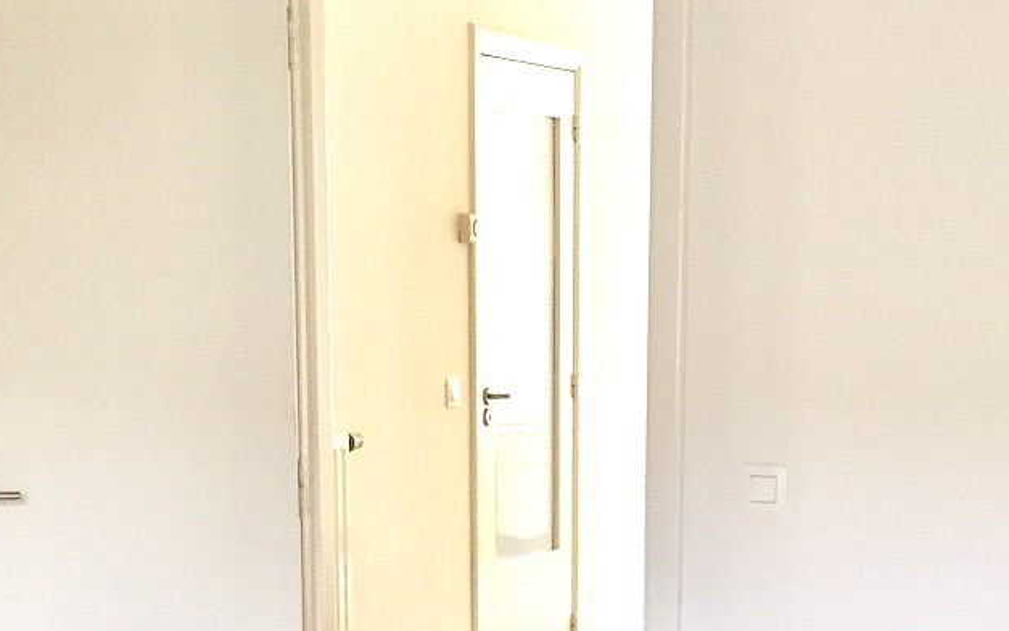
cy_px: 713
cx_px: 441
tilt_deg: -11.4
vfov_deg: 15.8
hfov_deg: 25.8
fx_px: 2200
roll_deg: -0.1
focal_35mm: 80
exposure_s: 1/30
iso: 64
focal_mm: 4.15
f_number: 2.2
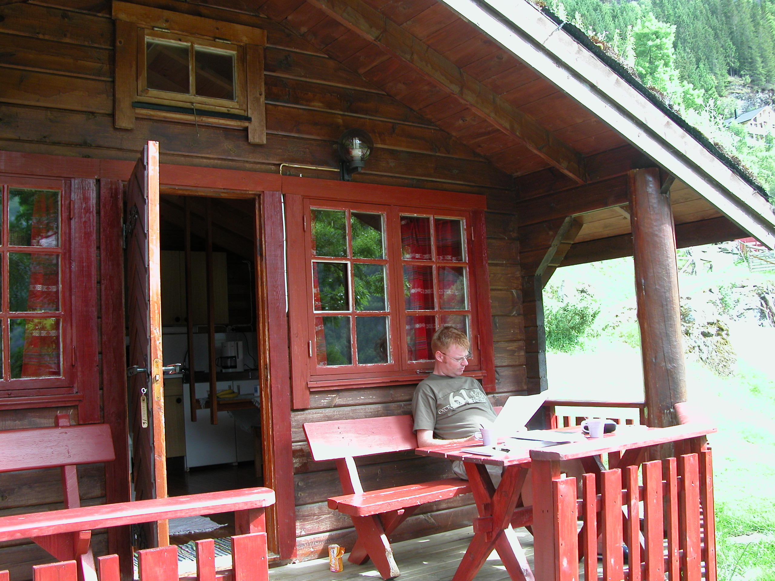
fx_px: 784
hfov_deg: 52.6
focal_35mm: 35
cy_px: 290
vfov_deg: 40.7
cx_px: 388
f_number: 3.2
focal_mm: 8.9
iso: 100
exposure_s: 1/77.4
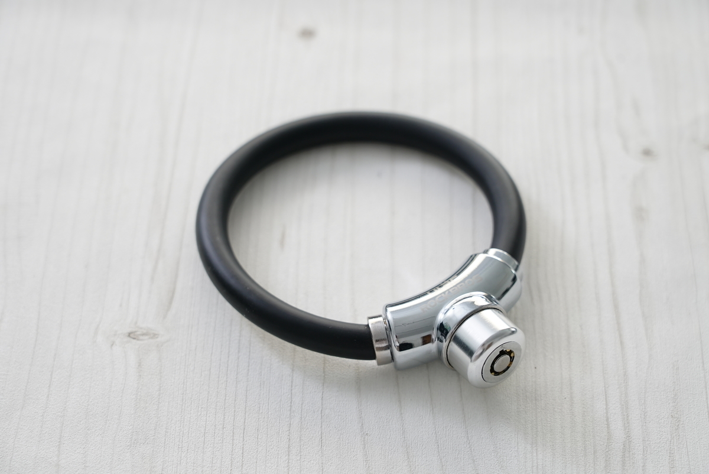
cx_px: 354
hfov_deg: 19.4
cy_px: 237
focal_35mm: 105
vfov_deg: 13.1
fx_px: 2069
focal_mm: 105
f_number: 5.6
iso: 500
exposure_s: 1/50
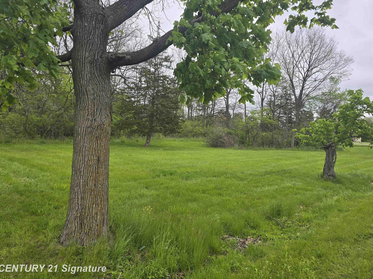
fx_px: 280
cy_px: 127
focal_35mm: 26
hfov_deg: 67.3
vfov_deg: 53.0
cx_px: 197
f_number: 1.7
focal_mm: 6.3
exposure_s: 1/180
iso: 20
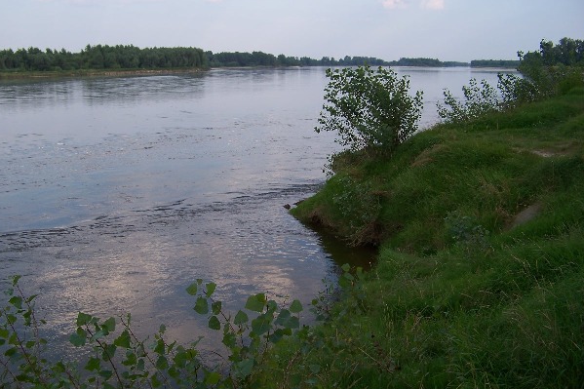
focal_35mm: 40
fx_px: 649
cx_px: 273
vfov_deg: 33.4
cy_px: 201
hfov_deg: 48.4
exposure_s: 1/400
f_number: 2.8
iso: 64
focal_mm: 5.85
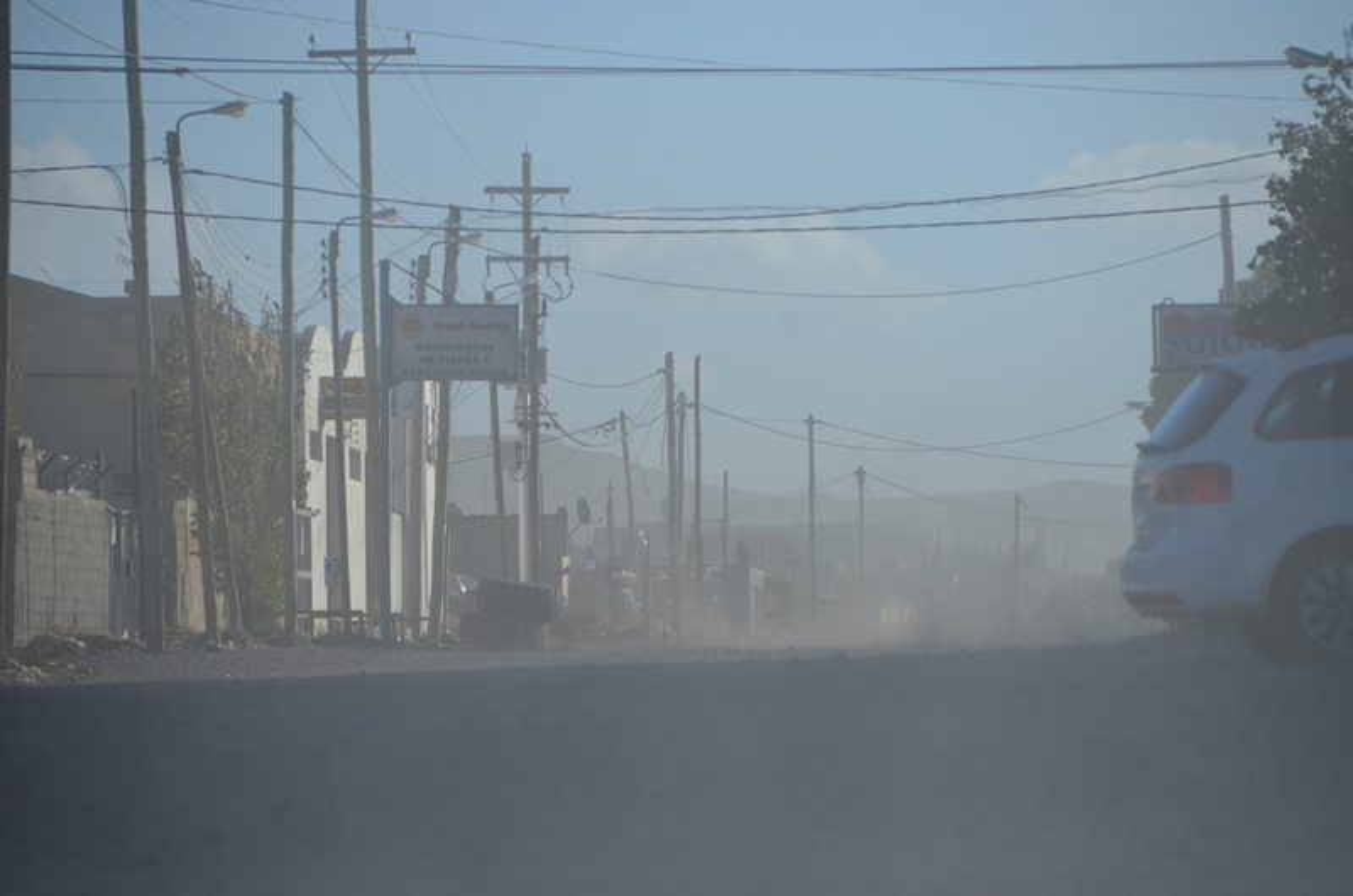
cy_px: 448
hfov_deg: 6.9
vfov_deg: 4.6
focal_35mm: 300
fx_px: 11252
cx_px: 676
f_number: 6.3
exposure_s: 1/2500
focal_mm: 200
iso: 500
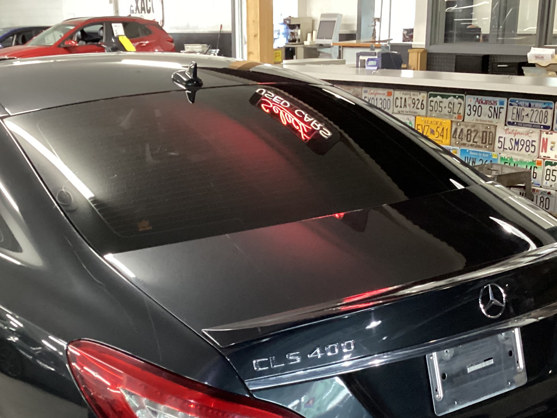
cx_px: 227
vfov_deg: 27.4
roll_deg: +1.1
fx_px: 837
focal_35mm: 52
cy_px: 341
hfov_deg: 36.7
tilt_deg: -22.0
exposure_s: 1/30
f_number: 2.4
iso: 400
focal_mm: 3.3
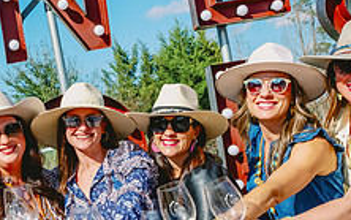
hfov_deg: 30.2
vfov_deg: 20.2
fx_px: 613
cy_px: 159
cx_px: 16
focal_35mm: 64
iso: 800
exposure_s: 1/3200
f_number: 7.1
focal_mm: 24
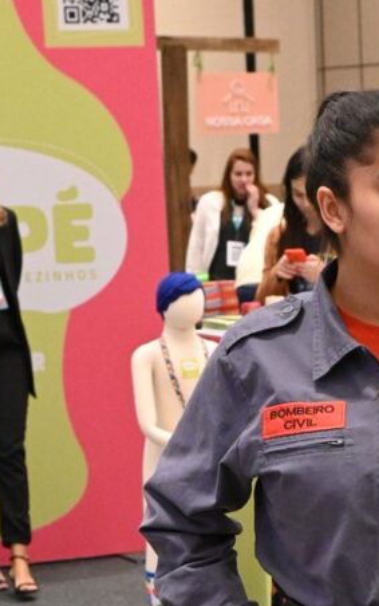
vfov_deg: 13.7
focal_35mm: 148
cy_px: 723
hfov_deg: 8.8
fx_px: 2443
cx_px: 418
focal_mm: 38
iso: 6400
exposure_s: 1/80
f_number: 5.6
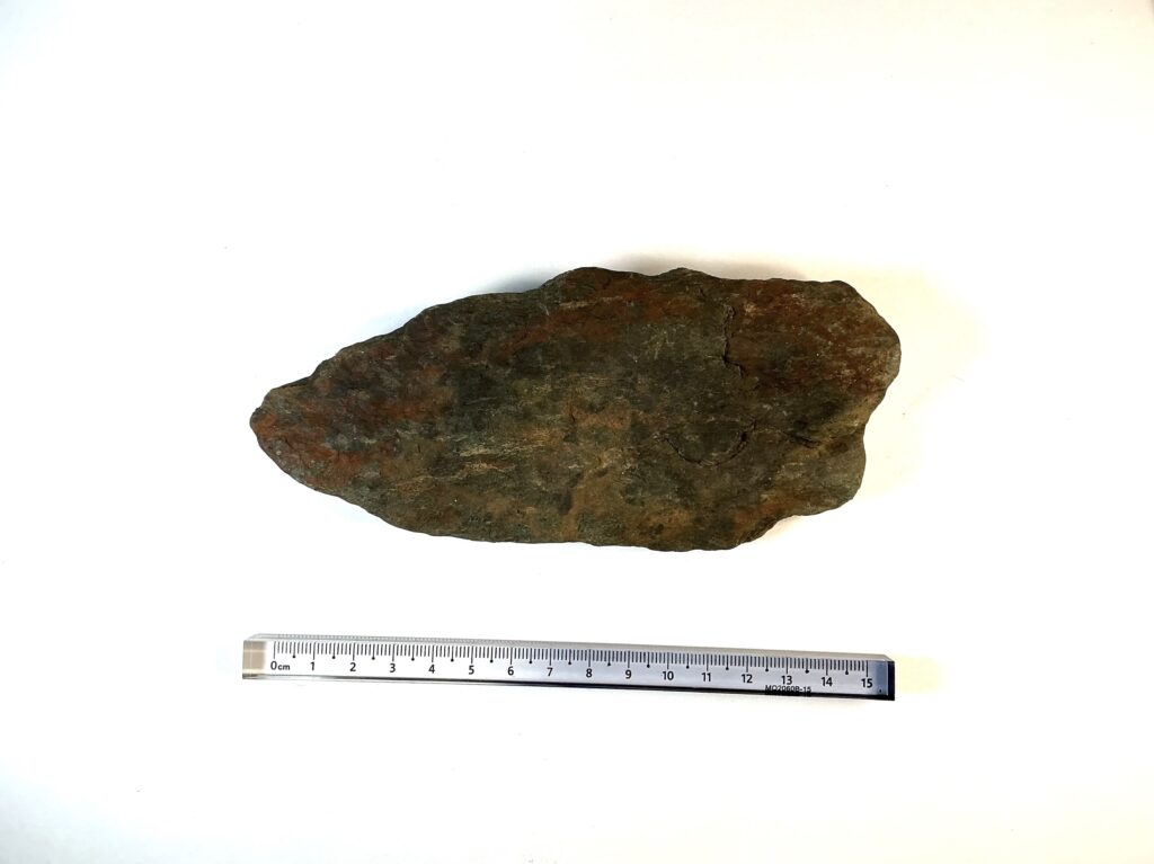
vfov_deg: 48.2
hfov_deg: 61.7
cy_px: 432
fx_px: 966
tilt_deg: -88.8
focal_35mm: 29
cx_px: 577
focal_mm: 3
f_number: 1.8
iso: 20
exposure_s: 1/146
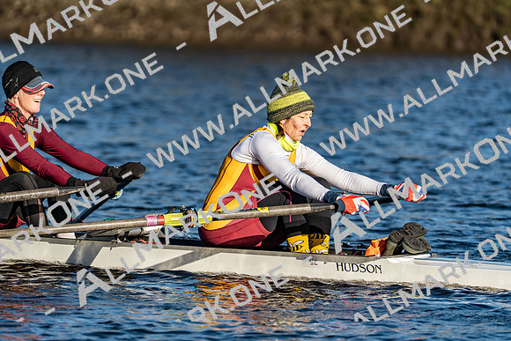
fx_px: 5594
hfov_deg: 5.2
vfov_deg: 3.5
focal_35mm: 394
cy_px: 170
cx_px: 256
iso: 320
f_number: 6.3
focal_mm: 394
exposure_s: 1/2000
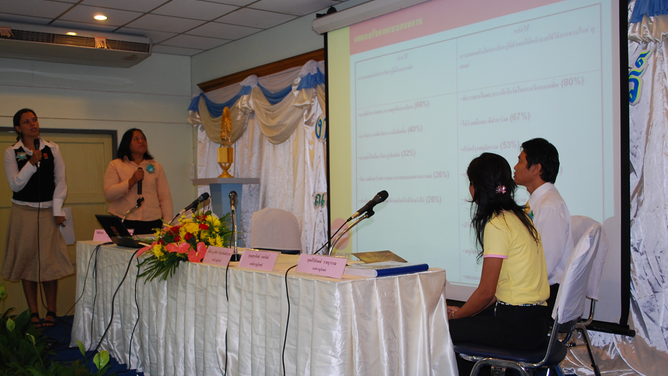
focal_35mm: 38
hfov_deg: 52.8
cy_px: 218
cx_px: 333
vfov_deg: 31.1
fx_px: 673
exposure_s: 1/30
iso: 400
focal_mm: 24
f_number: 4.2
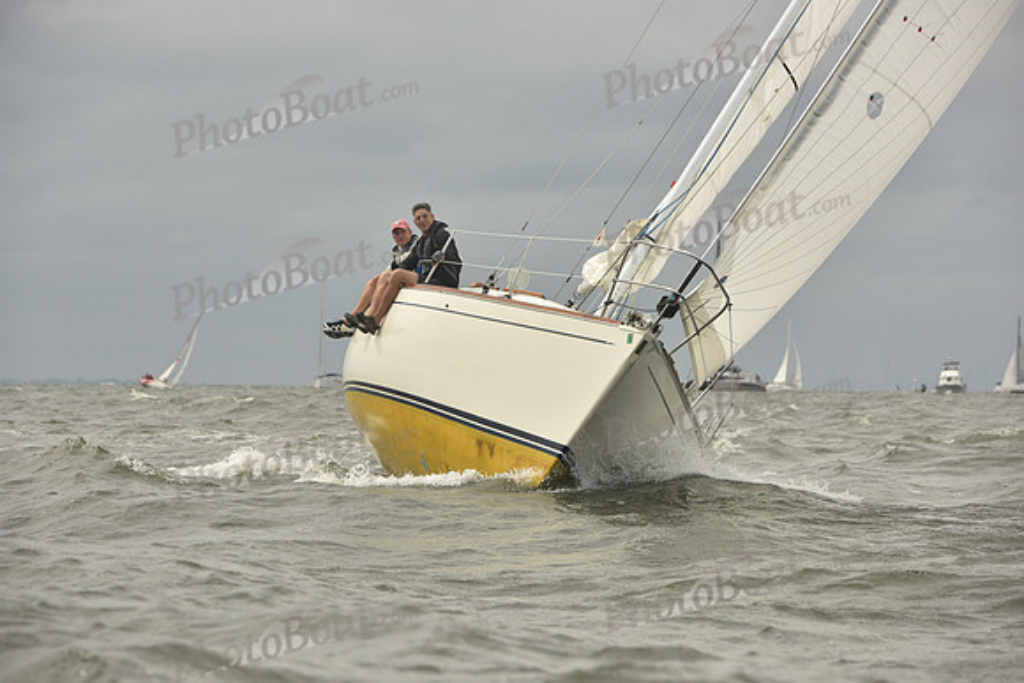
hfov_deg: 11.4
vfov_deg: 7.6
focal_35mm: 180
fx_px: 5121
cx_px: 512
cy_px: 342
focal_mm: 180
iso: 320
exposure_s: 1/1600
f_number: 9
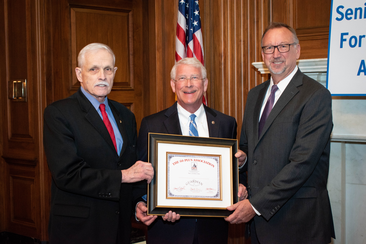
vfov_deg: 23.8
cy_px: 122
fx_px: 579
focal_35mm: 57
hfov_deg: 35.1
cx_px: 183
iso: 800
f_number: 5.6
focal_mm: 38
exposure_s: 1/40
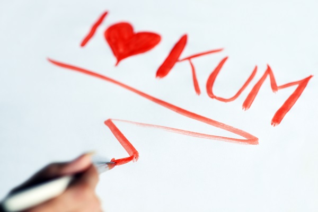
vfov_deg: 16.1
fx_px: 751
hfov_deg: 23.9
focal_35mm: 85
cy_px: 106
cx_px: 159
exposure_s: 1/250
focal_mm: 85
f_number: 2.2
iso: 100
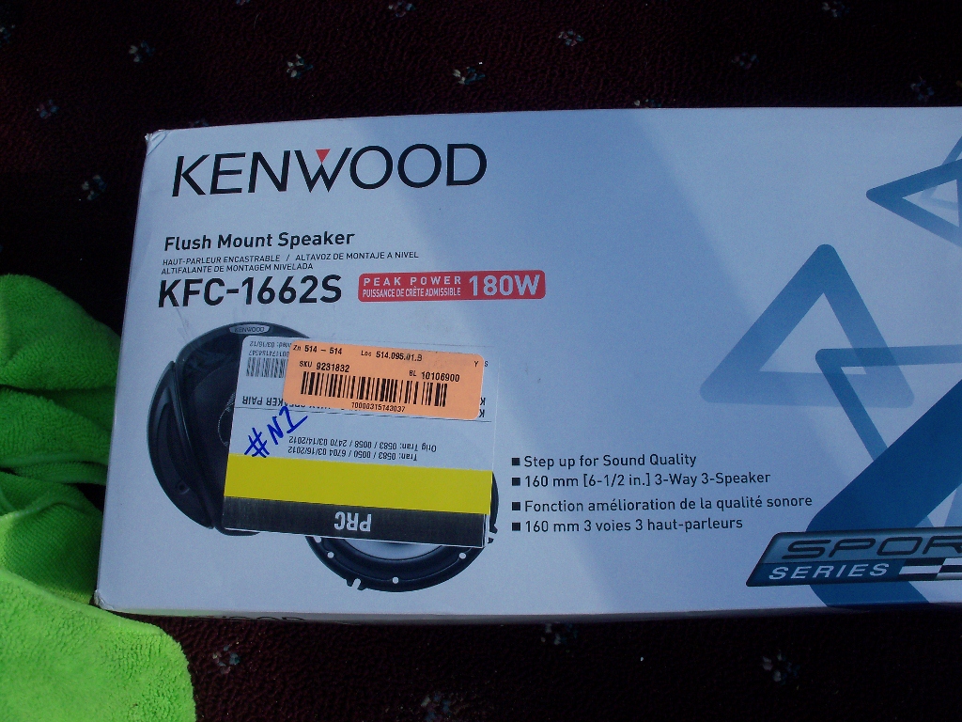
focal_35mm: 35
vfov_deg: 40.7
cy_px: 361
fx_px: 973
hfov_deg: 52.6
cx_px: 481
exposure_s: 1/320
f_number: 5.5
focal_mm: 6.3
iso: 80
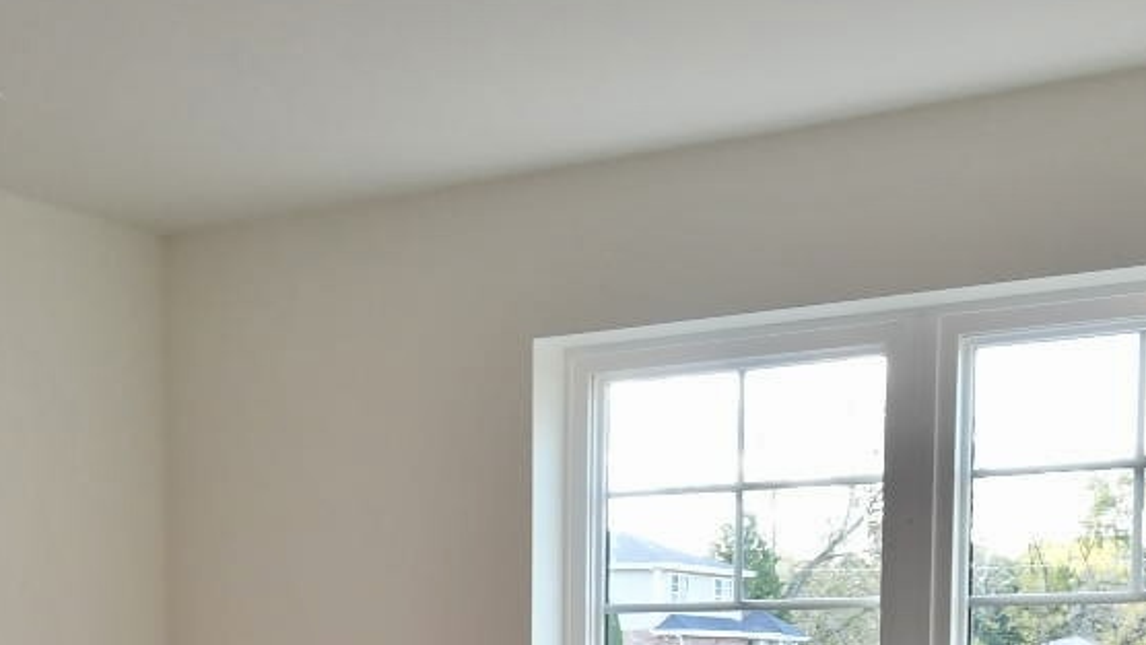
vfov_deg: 18.1
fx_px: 1854
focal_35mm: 61
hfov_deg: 34.2
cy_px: 903
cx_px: 439
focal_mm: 10
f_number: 6.3
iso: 500
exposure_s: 1/40
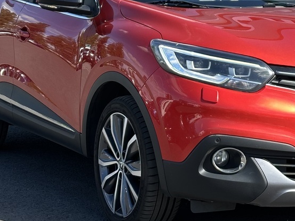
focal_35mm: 125
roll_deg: -0.1
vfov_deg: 11.8
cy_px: 21
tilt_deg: -1.5
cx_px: 213
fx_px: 1065
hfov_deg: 15.7
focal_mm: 6.86
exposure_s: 1/953
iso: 64
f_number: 1.78
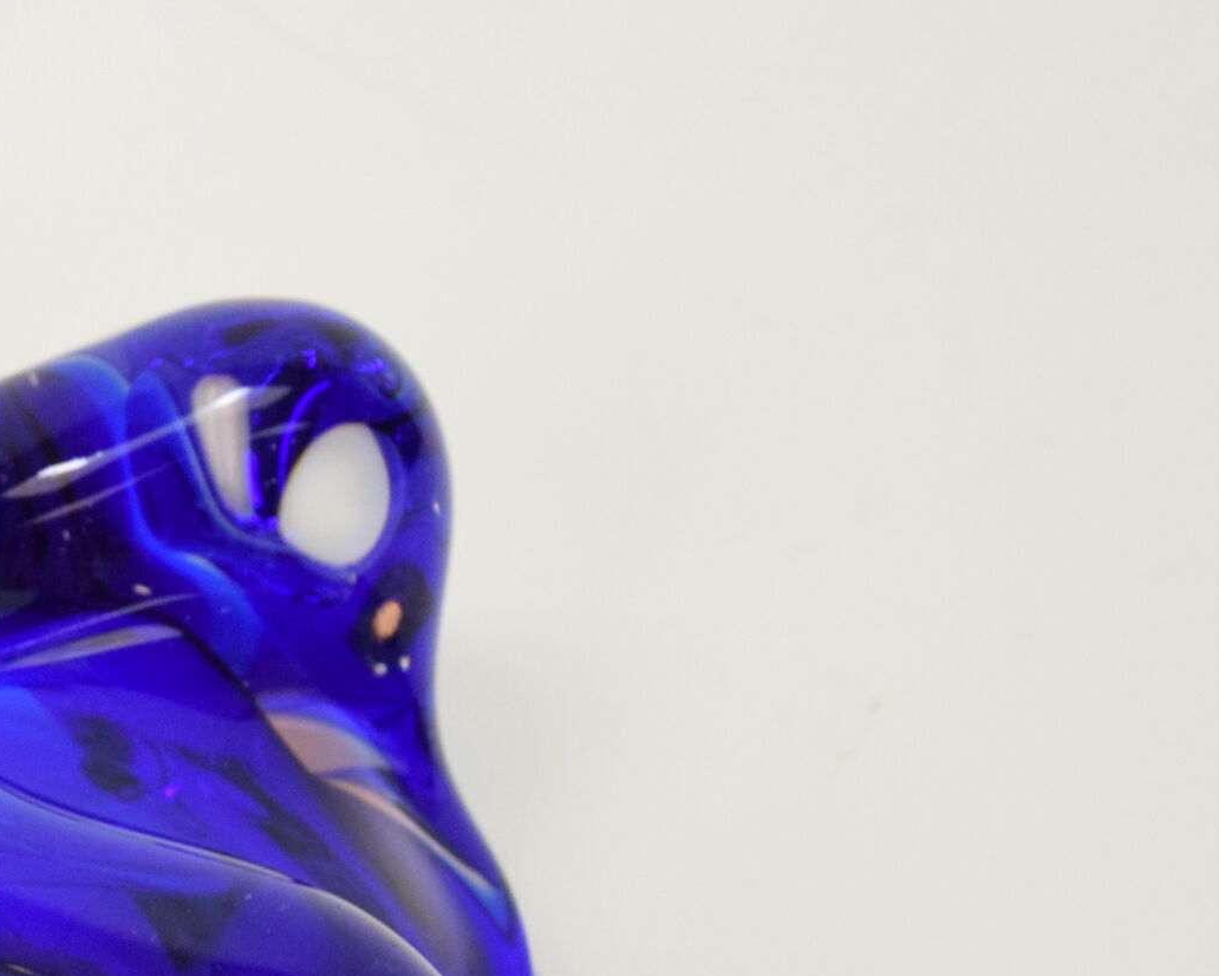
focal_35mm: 98
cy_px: 851
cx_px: -477
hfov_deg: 17.9
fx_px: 3536
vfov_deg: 15.6
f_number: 7.1
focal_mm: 24
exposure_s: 1/200
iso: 1600
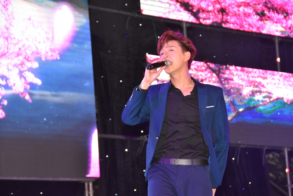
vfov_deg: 8.1
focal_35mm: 170
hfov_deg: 12.1
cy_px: 103
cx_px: 148
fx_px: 1381
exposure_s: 1/200
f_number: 5.3
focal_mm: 105
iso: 800
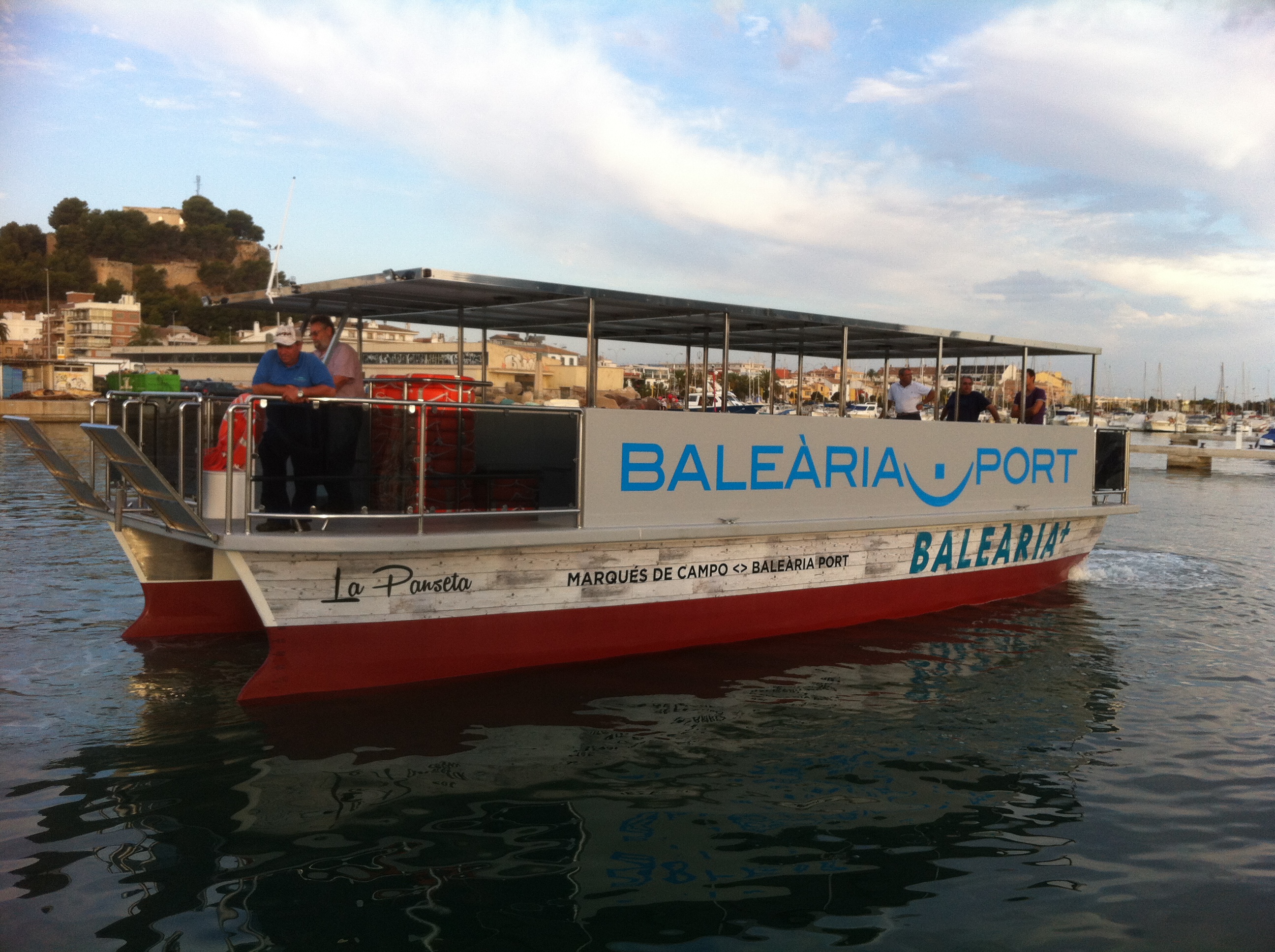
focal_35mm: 35
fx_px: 1287
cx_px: 638
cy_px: 476
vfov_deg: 40.6
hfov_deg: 52.7
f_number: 2.8
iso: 80
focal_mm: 3.85
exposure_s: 1/368
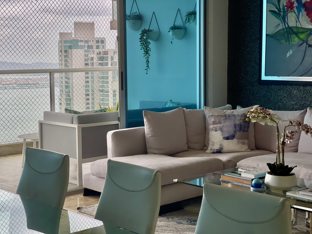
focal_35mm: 64
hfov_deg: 30.3
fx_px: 577
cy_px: 117
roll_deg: +0.3
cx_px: 156
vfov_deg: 22.9
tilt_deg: -5.3
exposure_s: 1/690
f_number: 2.2
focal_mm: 7.5
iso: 32
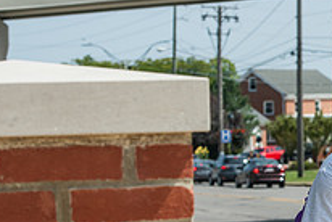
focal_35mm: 197
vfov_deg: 7.0
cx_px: 432
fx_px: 1819
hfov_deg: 10.2
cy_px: 120
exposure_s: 1/640
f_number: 7.1
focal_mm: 70
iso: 160
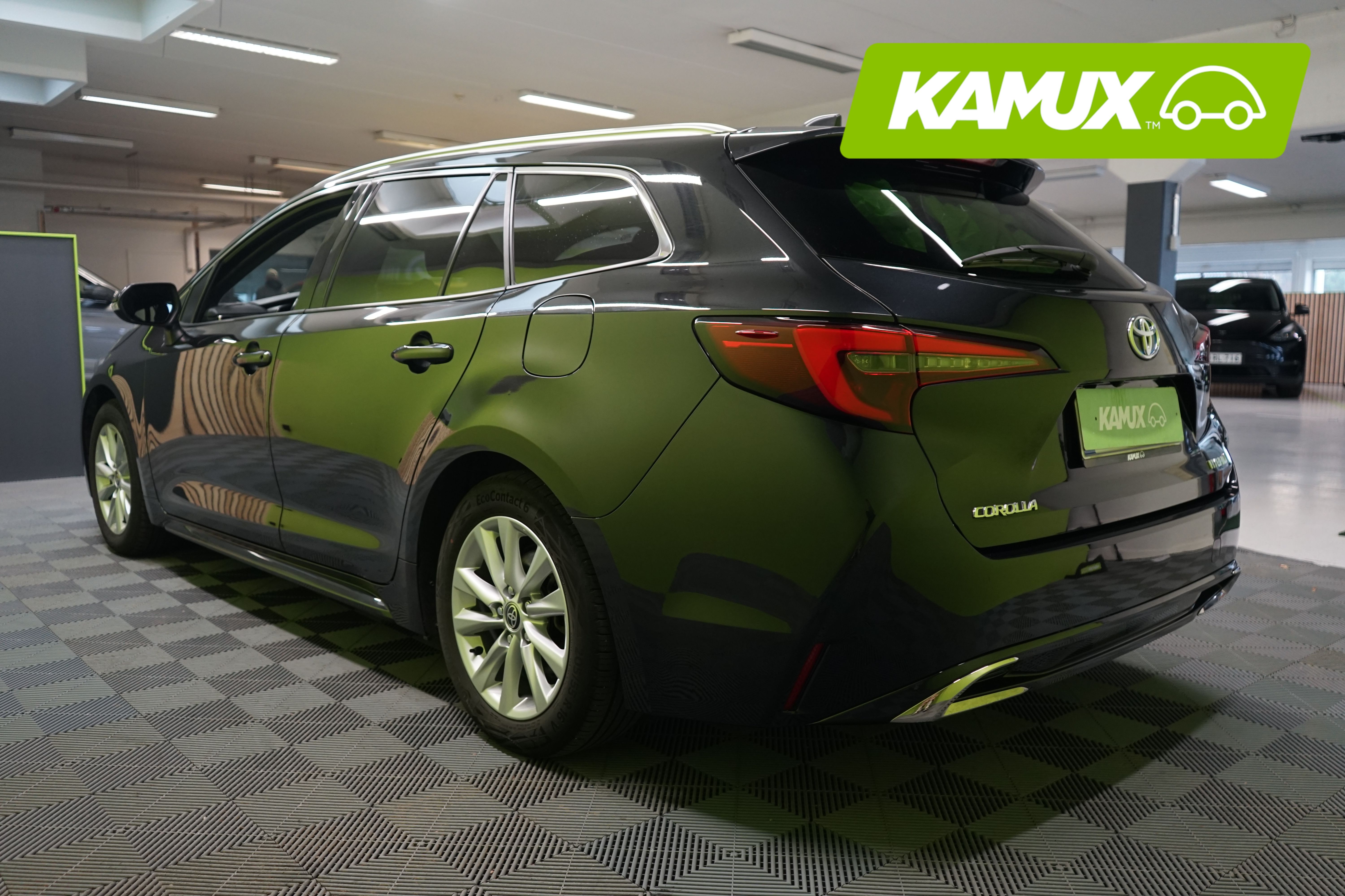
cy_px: 448
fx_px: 1083
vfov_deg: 45.0
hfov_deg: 63.7
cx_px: 672
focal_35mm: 29
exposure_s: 1/30
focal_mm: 29
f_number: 3.5
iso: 1000
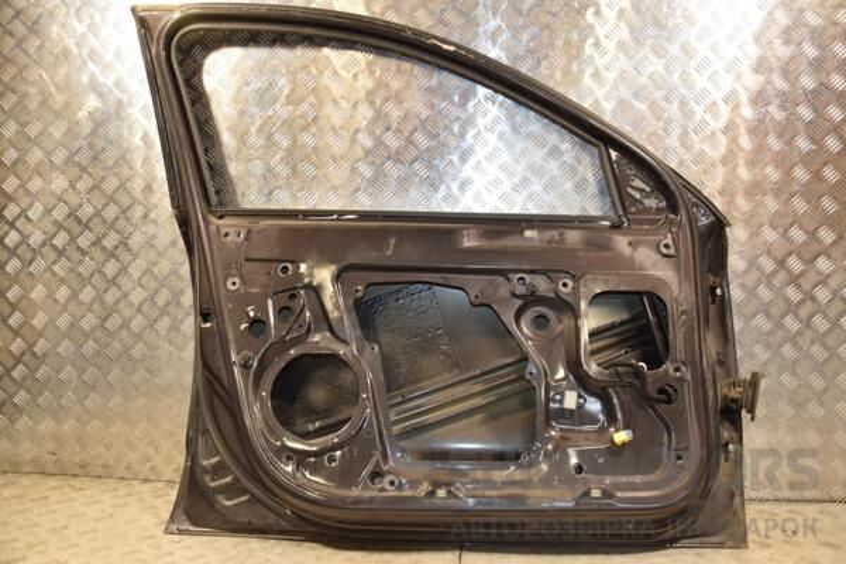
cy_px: 282
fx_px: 634
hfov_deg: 67.4
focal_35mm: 27
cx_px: 423
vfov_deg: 47.9
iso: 800
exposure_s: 1/160
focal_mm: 18
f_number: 5
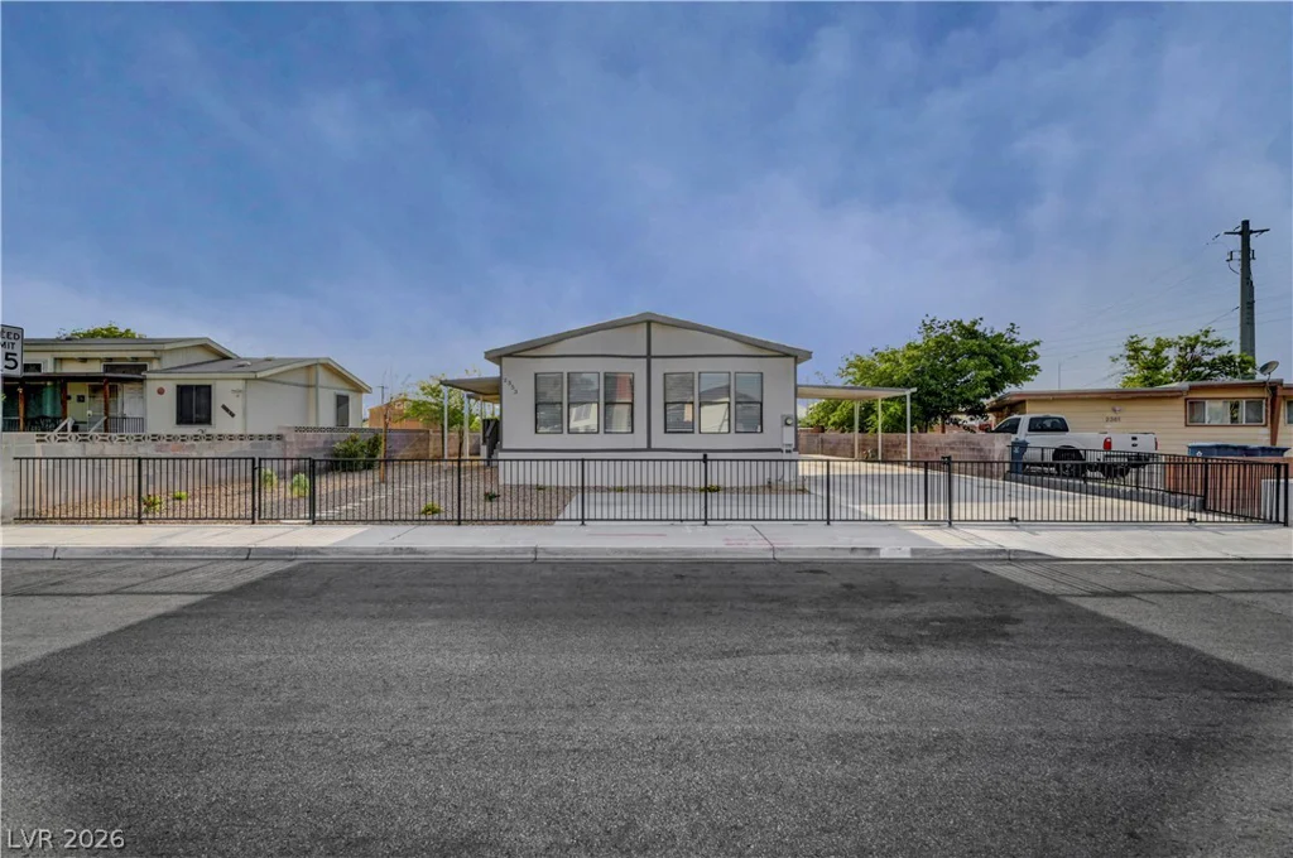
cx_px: 646
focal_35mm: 18
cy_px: 429
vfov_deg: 67.2
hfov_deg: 90.1
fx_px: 646
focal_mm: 18
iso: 800
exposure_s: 1/1250
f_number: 8
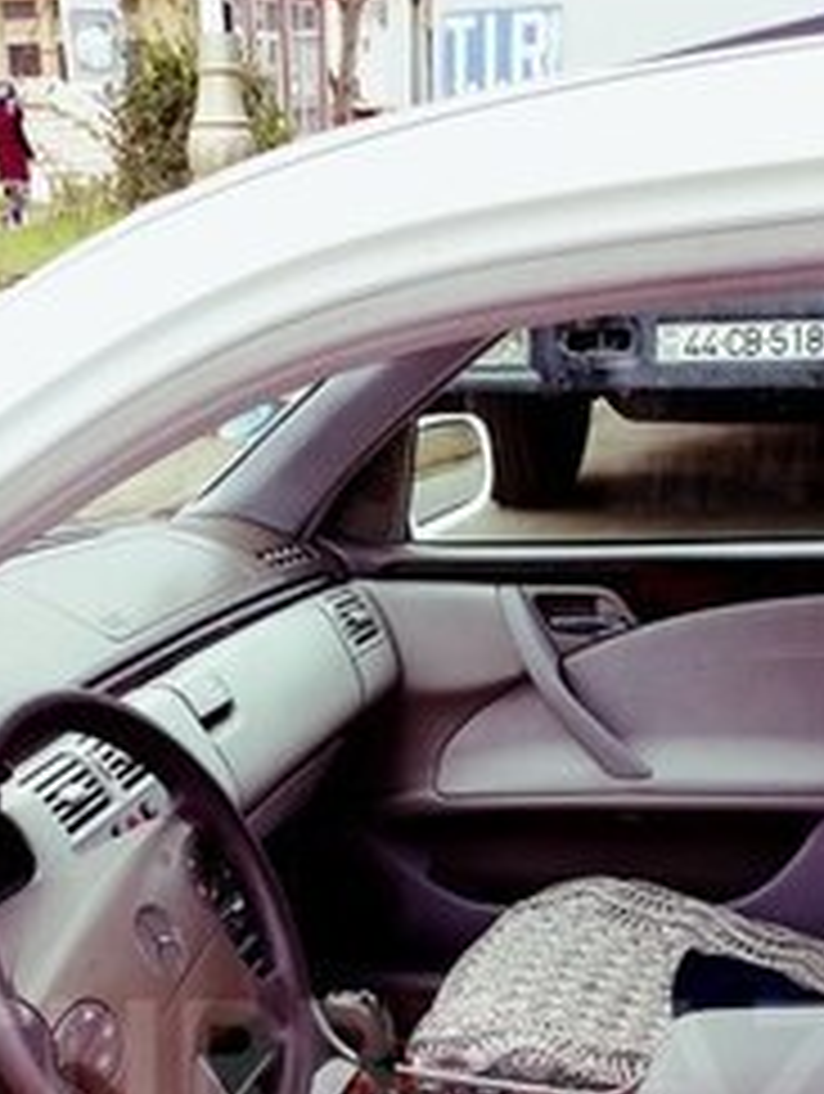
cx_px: 392
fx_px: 1741
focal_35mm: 55
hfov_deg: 26.6
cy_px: 1067
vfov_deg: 32.4
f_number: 1.9
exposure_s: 1/158
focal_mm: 3.7
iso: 40
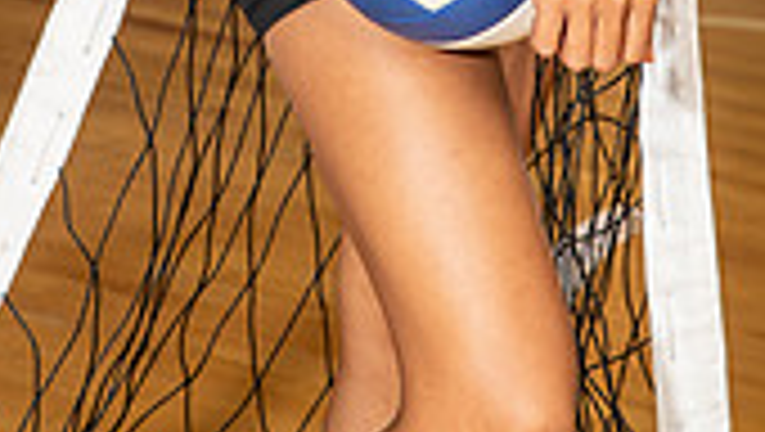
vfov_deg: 6.0
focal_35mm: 194
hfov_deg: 11.1
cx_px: 414
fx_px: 3939
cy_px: -567
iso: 320
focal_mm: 70
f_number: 6.3
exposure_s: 1/250
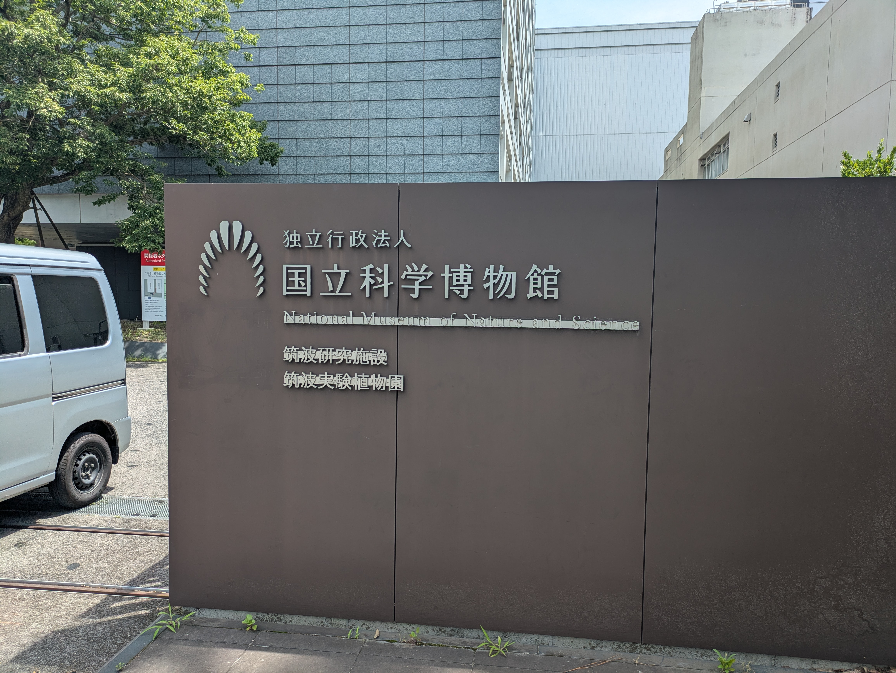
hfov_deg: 69.4
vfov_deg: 54.9
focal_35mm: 25
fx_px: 647
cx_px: 448
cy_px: 336
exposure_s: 1/1205
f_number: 1.89
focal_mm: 5.43
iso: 46
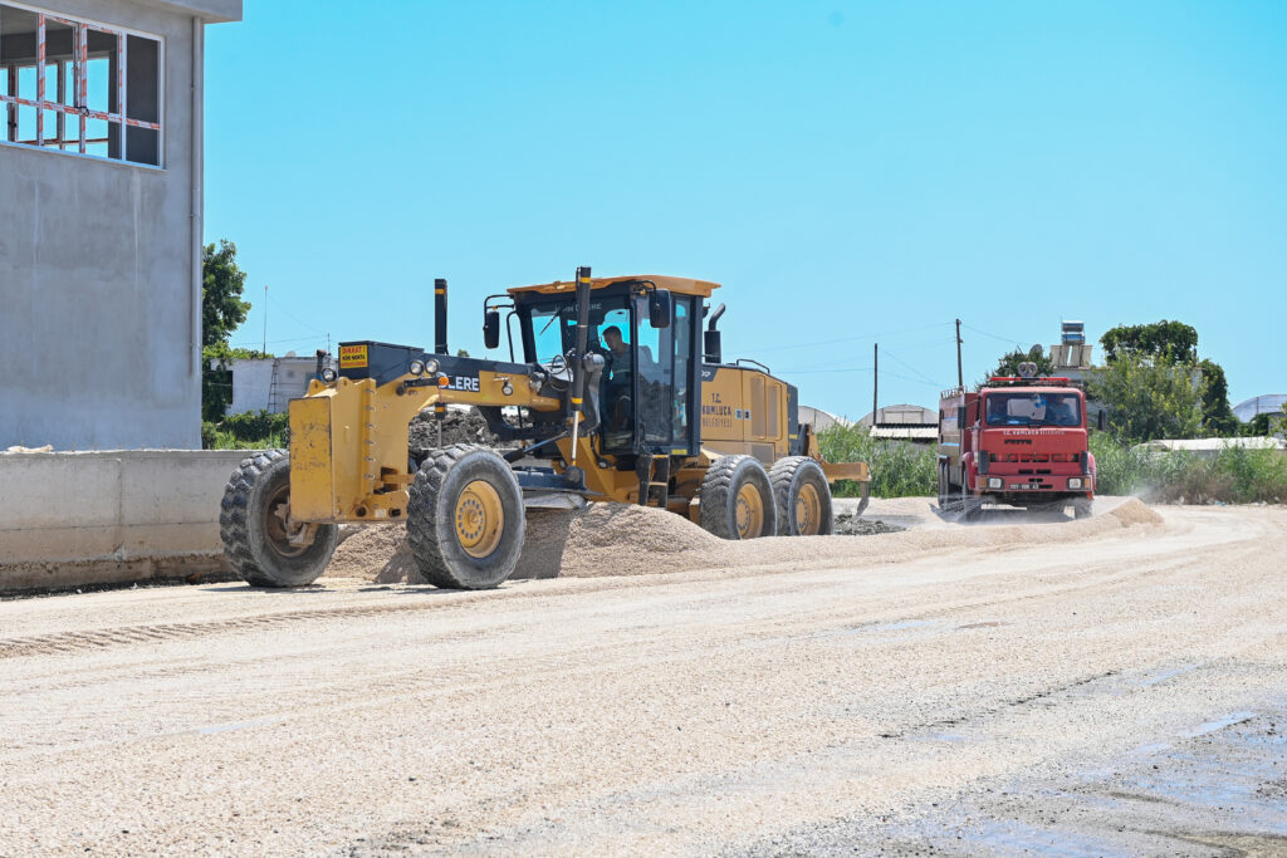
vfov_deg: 24.6
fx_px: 1966
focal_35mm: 55
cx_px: 644
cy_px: 429
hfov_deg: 36.2
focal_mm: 55
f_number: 5
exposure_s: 1/640
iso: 125
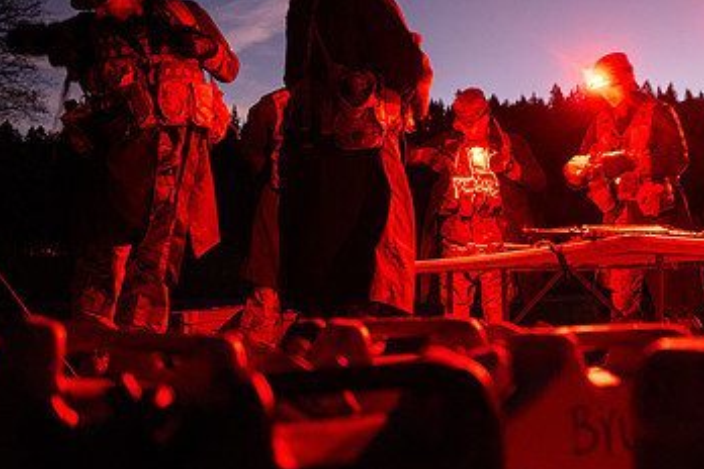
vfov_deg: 26.9
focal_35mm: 50
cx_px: 566
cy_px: 163
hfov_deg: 38.1
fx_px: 978
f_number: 2.8
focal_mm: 30
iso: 4000
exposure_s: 1/5
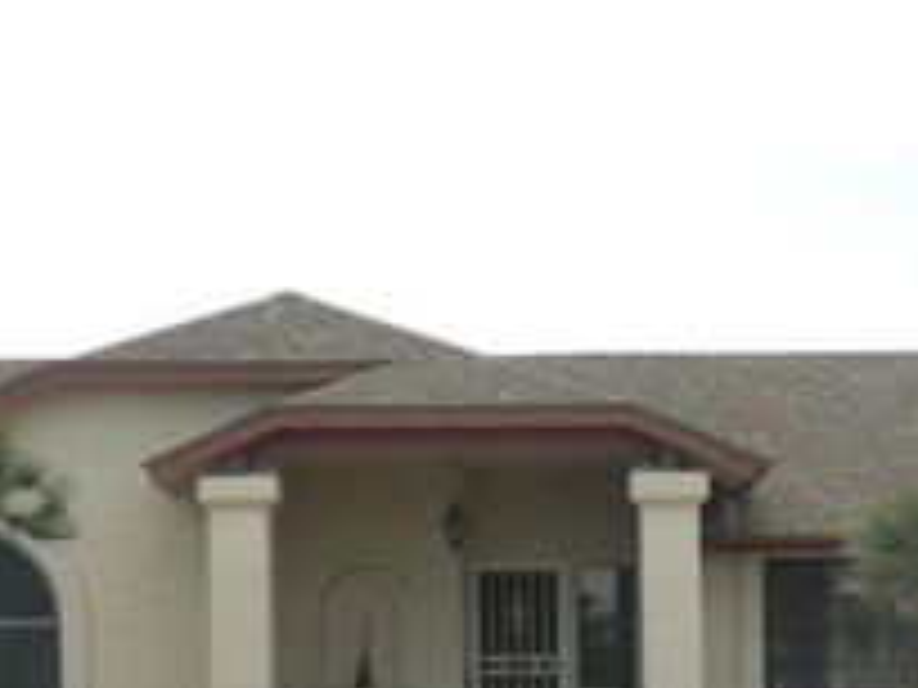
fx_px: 3713
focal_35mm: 140
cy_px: 771
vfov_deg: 10.5
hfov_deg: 14.0
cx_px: 724
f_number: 3.8
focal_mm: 10.2
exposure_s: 1/500
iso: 80
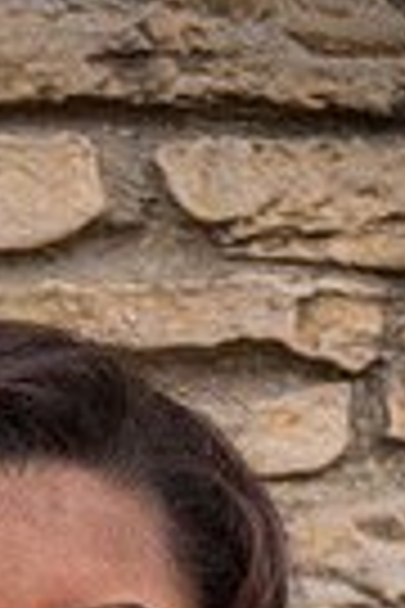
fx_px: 6277
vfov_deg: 5.5
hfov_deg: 3.7
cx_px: -14
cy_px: 964
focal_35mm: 372
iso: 200
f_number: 2.8
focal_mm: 112
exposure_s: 1/50
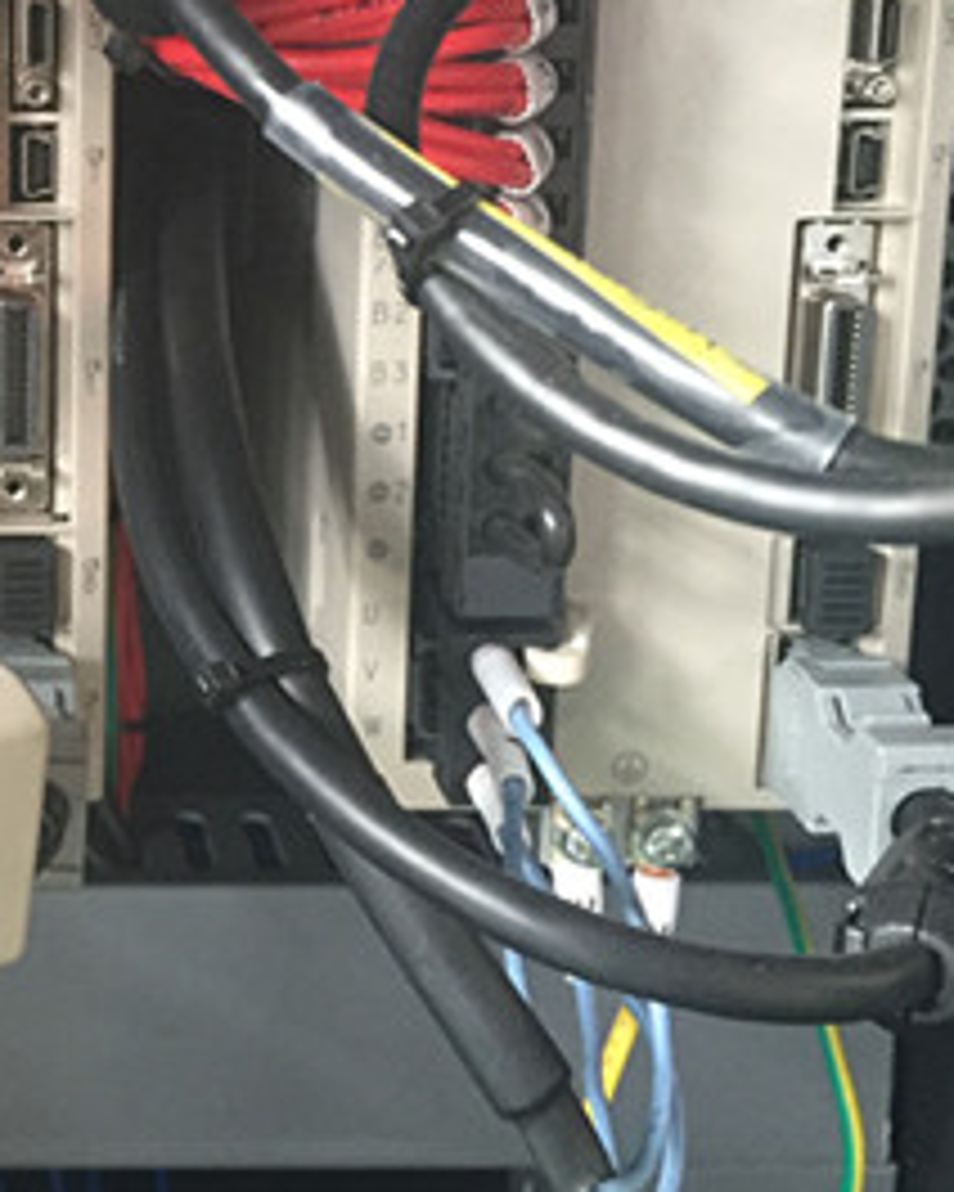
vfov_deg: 29.3
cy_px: 382
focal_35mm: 64
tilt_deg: -14.3
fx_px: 2259
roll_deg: -1.2
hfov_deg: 22.3
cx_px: -130
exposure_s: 1/30
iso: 200
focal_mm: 4.15
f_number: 2.2
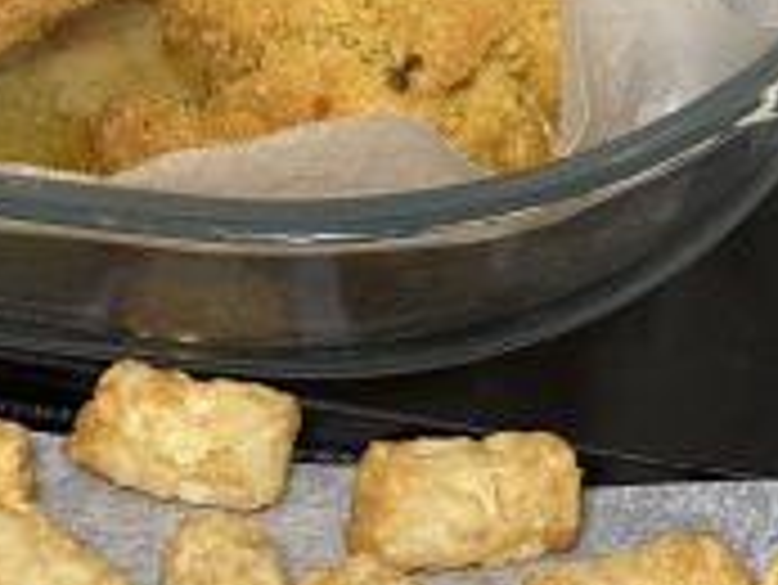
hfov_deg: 7.4
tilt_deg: -39.4
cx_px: 666
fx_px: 6005
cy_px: 374
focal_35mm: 267
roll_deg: -0.2
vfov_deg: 5.6
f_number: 2.8
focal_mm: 9
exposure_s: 1/34
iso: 500
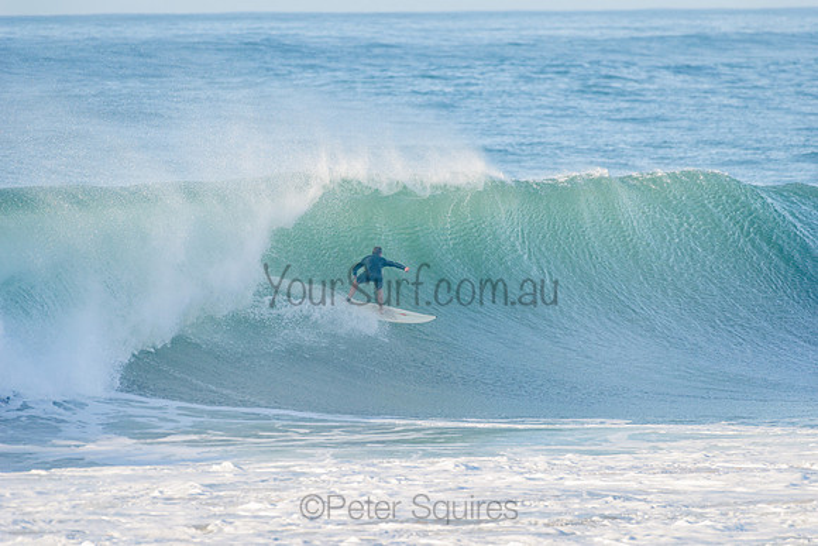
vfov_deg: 2.8
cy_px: 273
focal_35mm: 500
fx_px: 11363
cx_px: 409
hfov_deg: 4.1
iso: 320
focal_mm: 500
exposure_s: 1/1600
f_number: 5.6
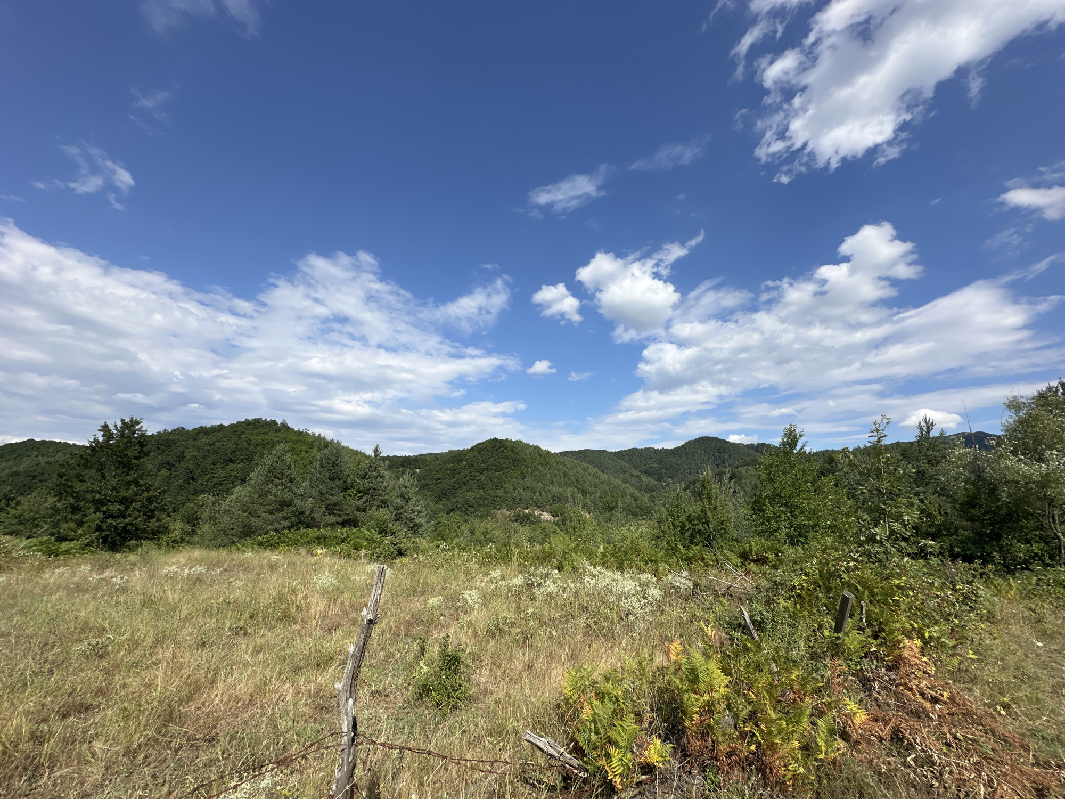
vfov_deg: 85.7
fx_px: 431
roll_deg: -2.2
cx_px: 532
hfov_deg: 102.1
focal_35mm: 14
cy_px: 400
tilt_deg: +14.5
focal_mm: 2.22
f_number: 2.2
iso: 50
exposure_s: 1/2817
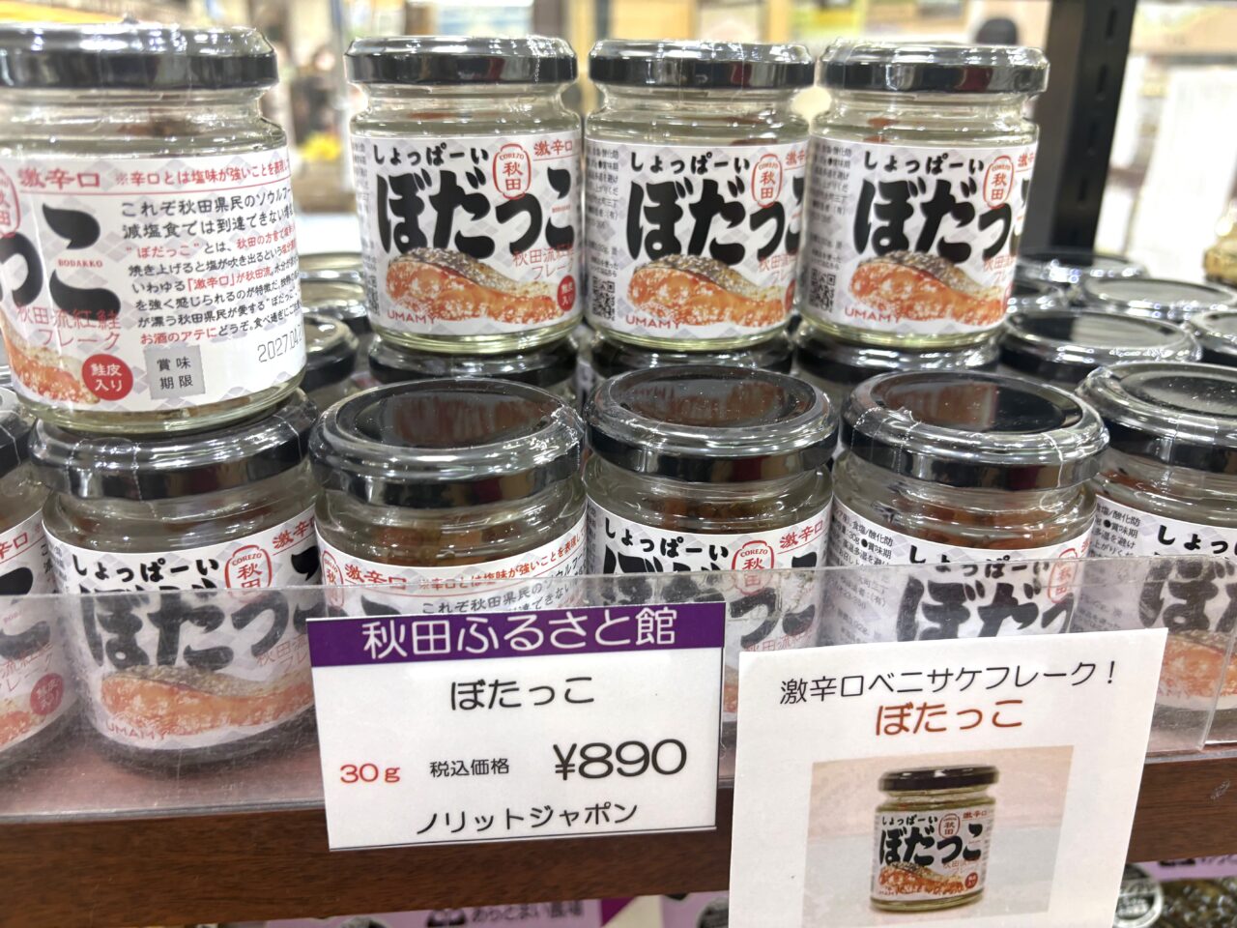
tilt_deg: -21.1
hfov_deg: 67.3
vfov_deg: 53.1
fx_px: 929
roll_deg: +0.4
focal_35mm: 26
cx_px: 618
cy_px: 464
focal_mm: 5.96
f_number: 1.6
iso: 64
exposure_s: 1/50
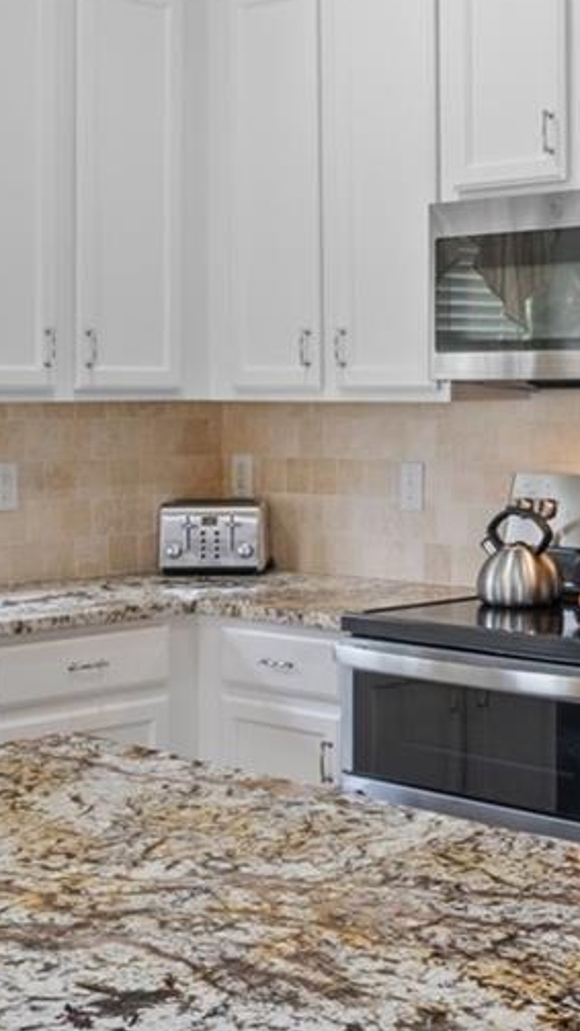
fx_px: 1640
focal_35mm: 60
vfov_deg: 34.9
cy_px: 488
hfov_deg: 19.8
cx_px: 467
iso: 320
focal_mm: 18
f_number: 8
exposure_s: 2.5
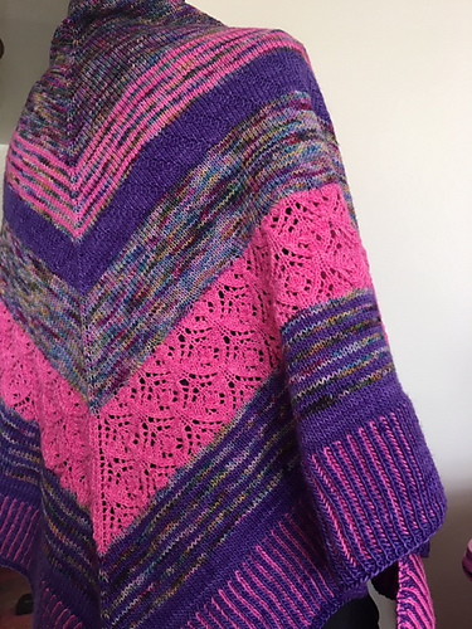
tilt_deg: +1.8
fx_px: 527
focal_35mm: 29
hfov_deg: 48.2
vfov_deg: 61.7
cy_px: 314
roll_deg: +7.2
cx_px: 236
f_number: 2.2
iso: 80
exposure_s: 1/33
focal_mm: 4.15
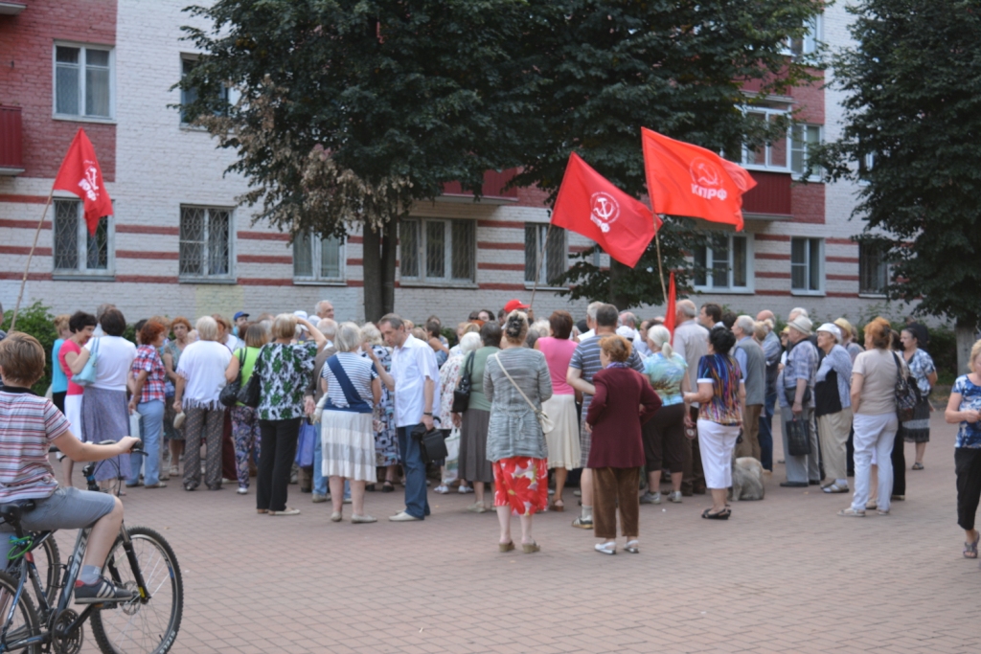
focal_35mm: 51
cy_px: 327
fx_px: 1390
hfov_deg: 38.9
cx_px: 490
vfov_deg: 26.5
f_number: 4.8
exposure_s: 1/100
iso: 400
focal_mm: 34
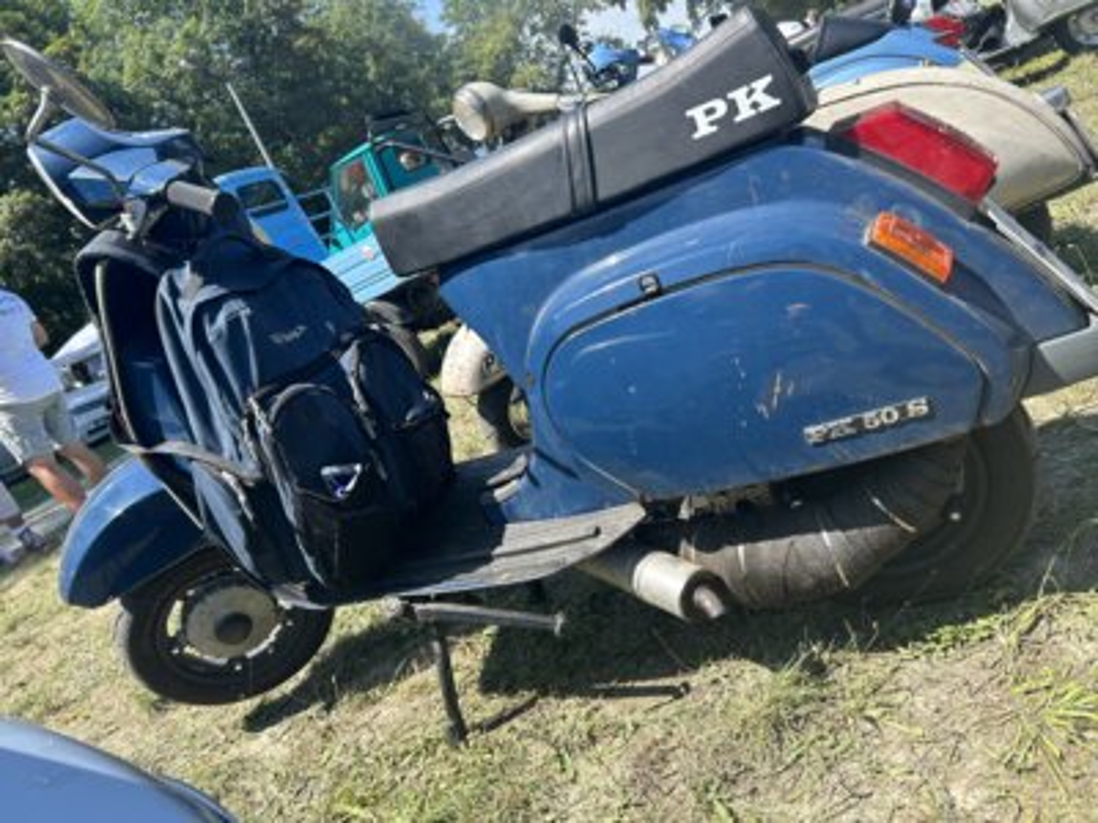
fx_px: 825
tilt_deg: -13.2
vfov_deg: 53.1
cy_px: 412
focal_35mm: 26
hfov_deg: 67.3
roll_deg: +25.4
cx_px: 549
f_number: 1.5
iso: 50
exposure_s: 1/1377
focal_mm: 5.7
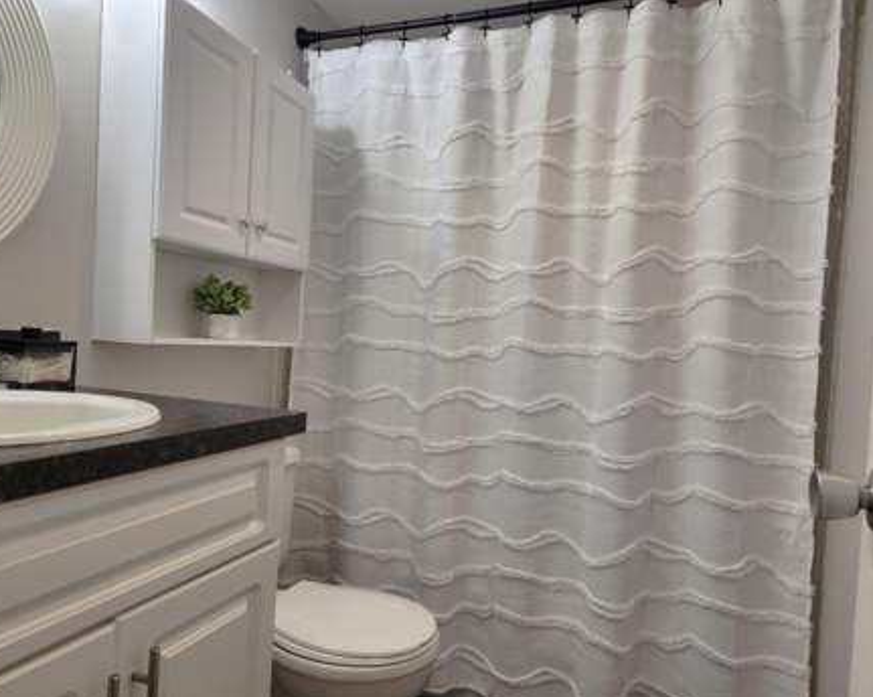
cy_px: 360
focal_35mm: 25
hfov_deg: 68.1
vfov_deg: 56.7
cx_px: 423
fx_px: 645
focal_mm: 5.4
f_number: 1.8
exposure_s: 1/120
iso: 64
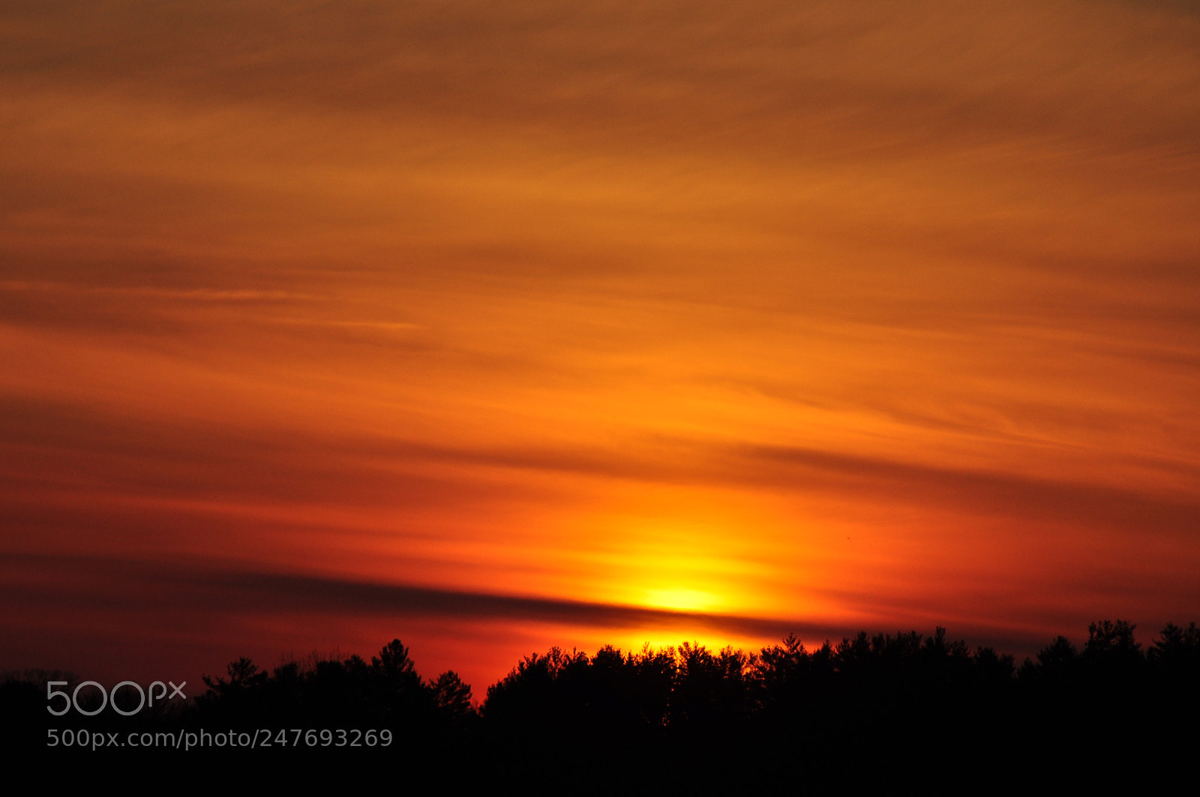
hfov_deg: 6.9
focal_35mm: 300
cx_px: 600
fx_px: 9989
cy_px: 398
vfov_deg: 4.6
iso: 200
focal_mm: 200
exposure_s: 1/1600
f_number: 9
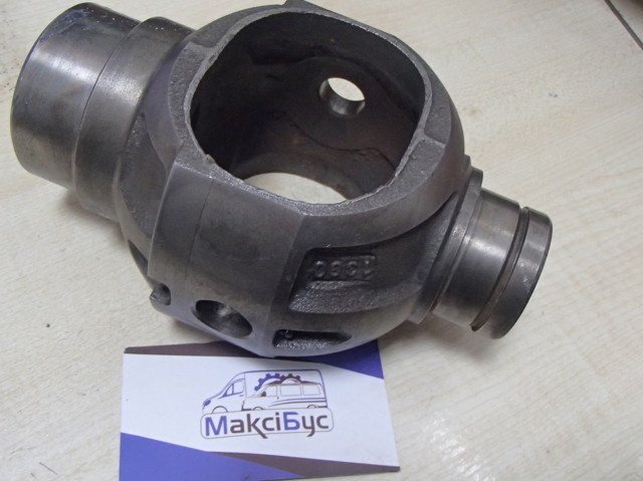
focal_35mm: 37
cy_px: 240
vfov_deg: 38.6
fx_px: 687
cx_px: 322
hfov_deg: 50.2
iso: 800
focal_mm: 6.64
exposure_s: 1/40
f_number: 4.7
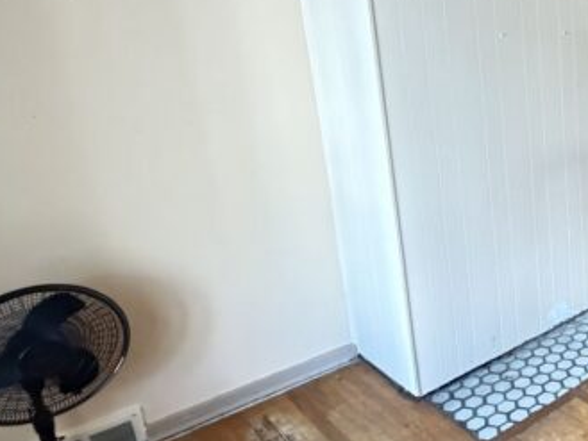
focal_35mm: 34
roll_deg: +2.4
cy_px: 166
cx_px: 636
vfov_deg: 41.5
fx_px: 578
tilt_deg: -12.6
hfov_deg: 43.0
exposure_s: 1/60
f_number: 2.2
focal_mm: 2.22
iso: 1250
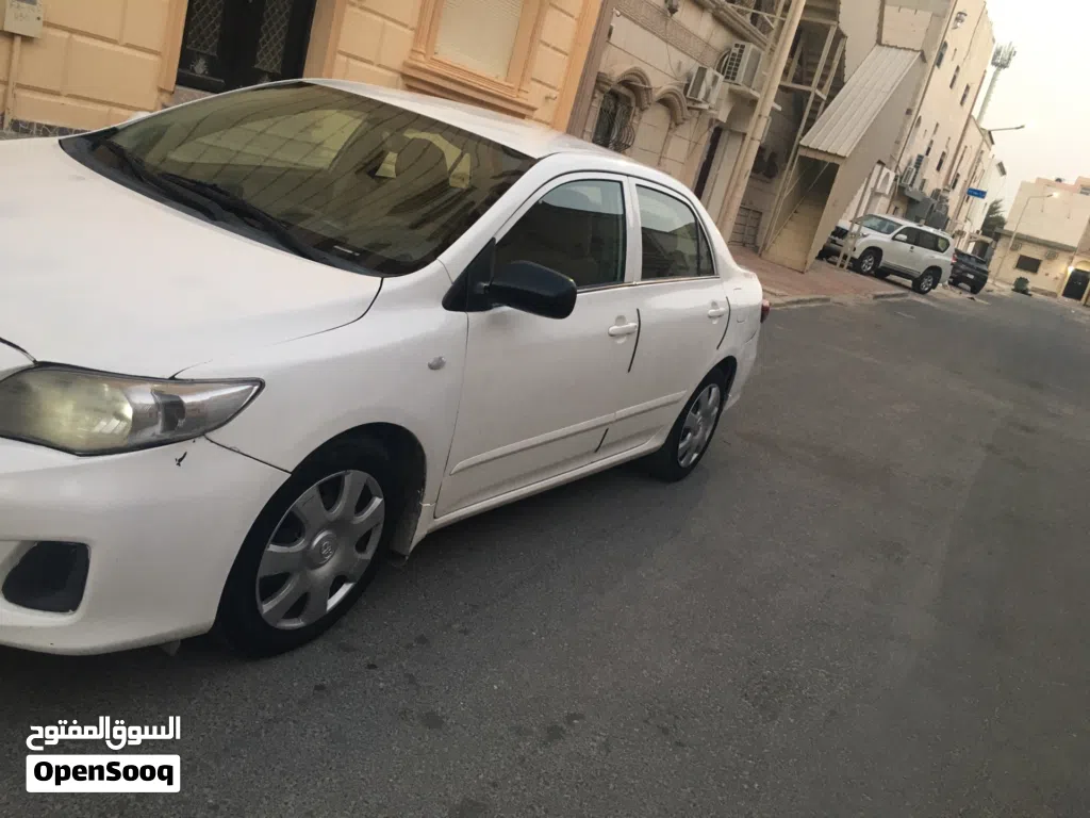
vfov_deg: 48.2
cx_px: 545
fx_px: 913
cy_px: 409
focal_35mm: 29
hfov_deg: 61.7
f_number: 2.2
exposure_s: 1/33
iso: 100
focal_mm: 4.15
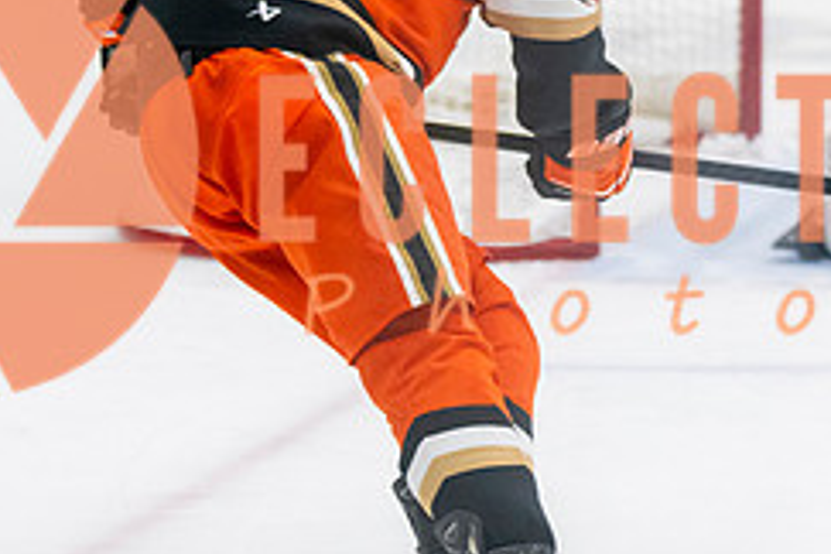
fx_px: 6186
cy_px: 159
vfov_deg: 5.1
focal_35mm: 268
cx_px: 458
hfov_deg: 7.7
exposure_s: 1/640
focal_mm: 90
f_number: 3.2
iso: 2500
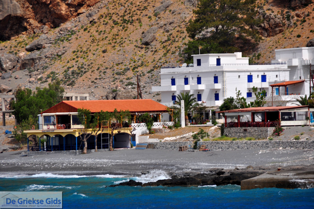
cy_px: 104
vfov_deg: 4.6
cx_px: 157
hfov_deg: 6.9
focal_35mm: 300
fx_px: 2613
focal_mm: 200
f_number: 6.3
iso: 200
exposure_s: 1/2000
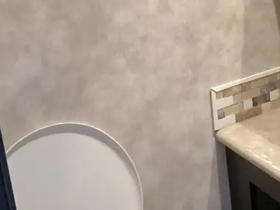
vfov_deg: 15.1
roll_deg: +1.3
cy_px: 14
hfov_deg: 18.8
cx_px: 358
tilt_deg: -19.9
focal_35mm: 97
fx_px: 785
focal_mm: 3
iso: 500
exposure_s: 1/30
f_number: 1.8
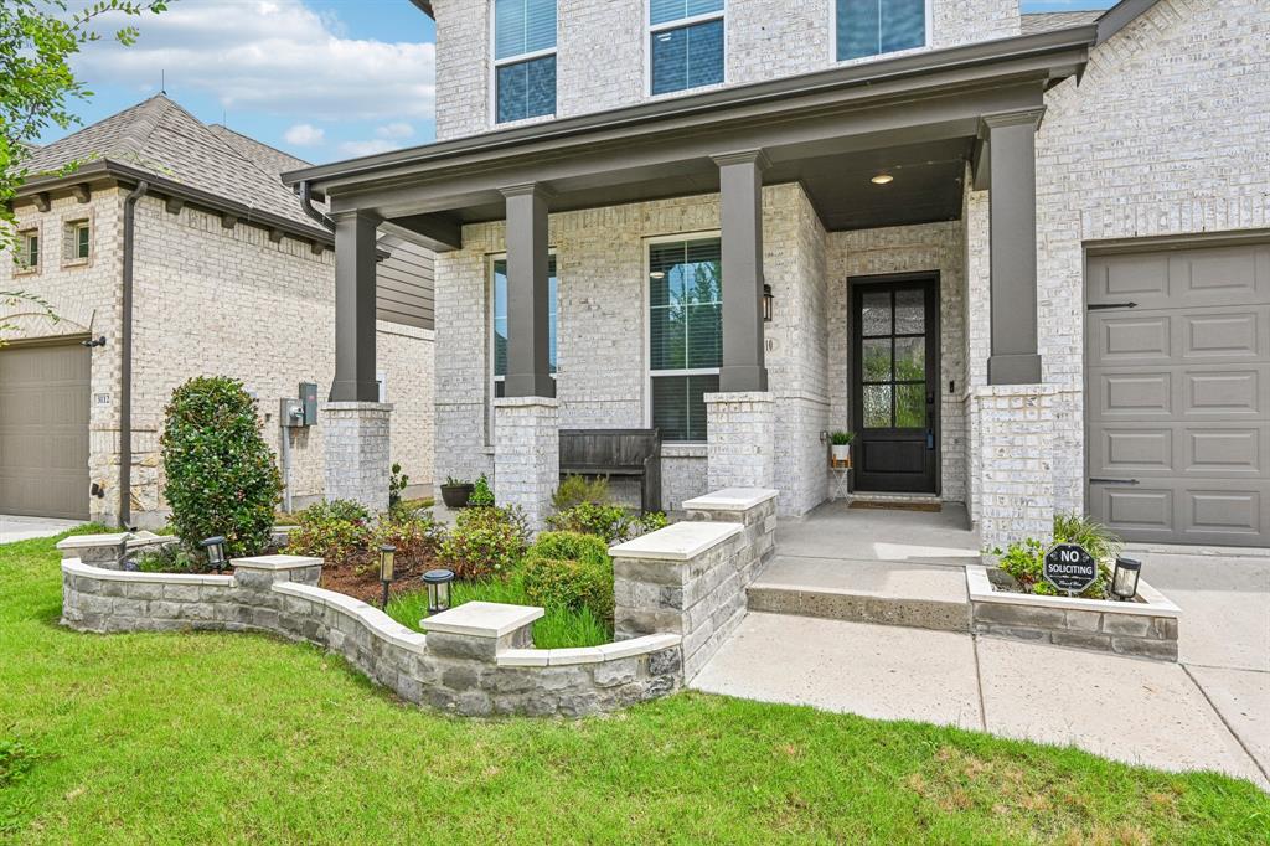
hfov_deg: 84.0
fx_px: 705
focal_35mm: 20
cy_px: 423
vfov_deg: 61.9
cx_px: 635
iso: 400
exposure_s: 1/800
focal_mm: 20
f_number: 8
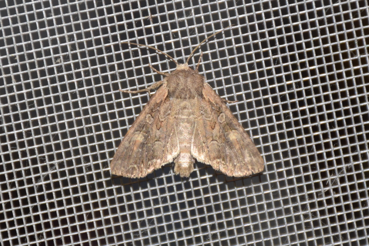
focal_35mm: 174
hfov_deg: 11.8
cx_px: 184
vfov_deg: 7.9
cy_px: 123
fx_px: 1783
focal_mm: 116
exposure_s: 1/60
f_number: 7.1
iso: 320
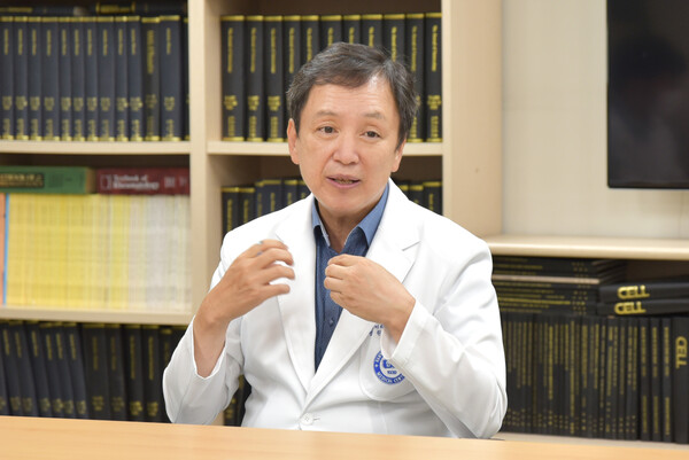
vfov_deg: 19.5
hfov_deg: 28.8
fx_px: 1341
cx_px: 344
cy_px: 230
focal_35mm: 70
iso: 800
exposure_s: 1/125
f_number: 3.2
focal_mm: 70
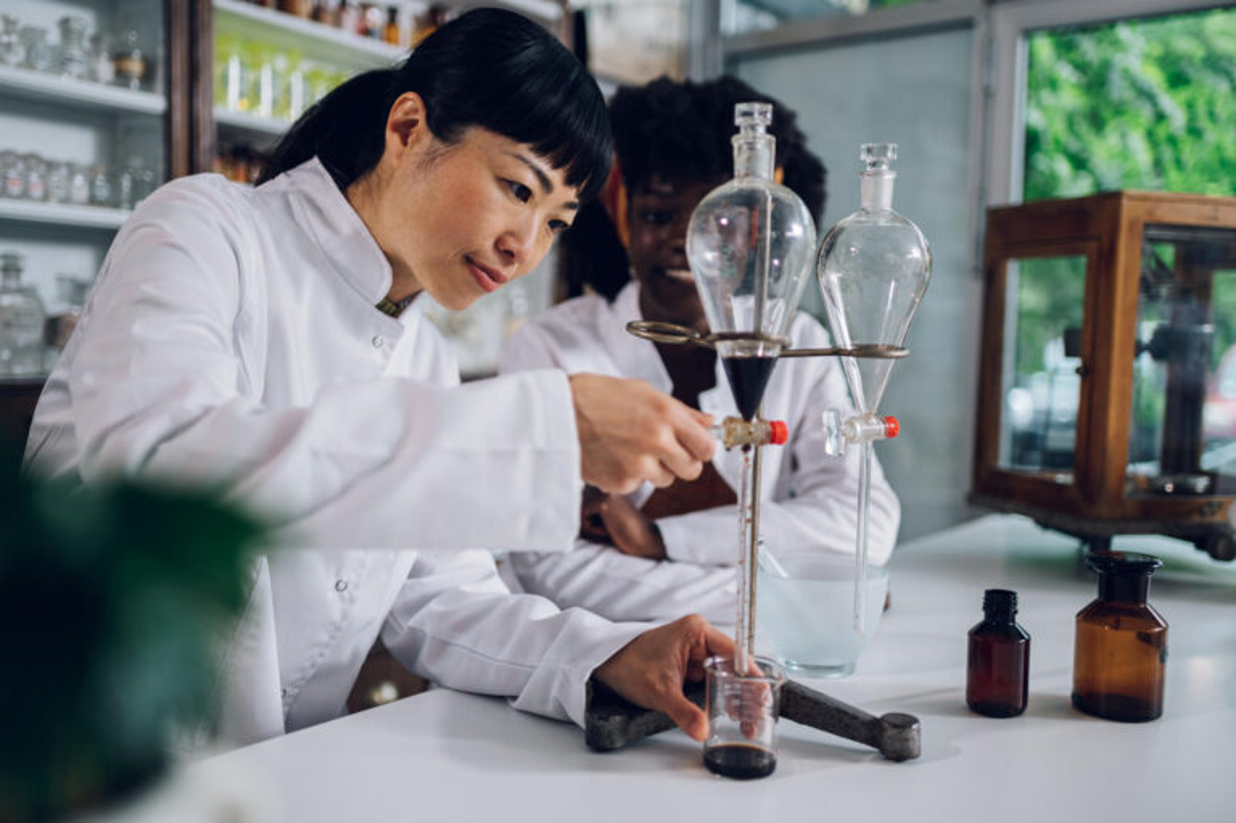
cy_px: 412
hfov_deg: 54.5
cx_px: 618
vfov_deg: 37.8
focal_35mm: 35
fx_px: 1201
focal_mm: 35
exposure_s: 1/250
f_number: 1.8
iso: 200
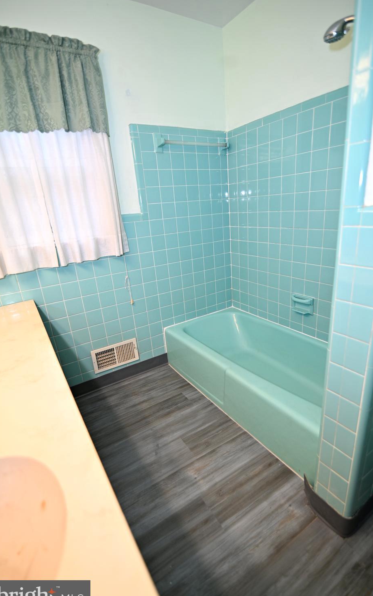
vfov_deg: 94.4
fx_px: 277
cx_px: 196
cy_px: 302
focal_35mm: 17
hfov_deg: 68.0
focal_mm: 16
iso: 320
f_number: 2.8
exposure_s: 1/125
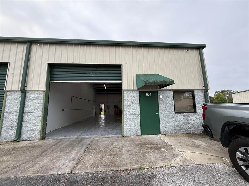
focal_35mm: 14
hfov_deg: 102.1
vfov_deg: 85.7
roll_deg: +0.8
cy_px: 93
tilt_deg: +8.9
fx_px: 101
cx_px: 124
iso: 50
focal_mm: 2.22
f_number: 2.2
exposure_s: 1/212
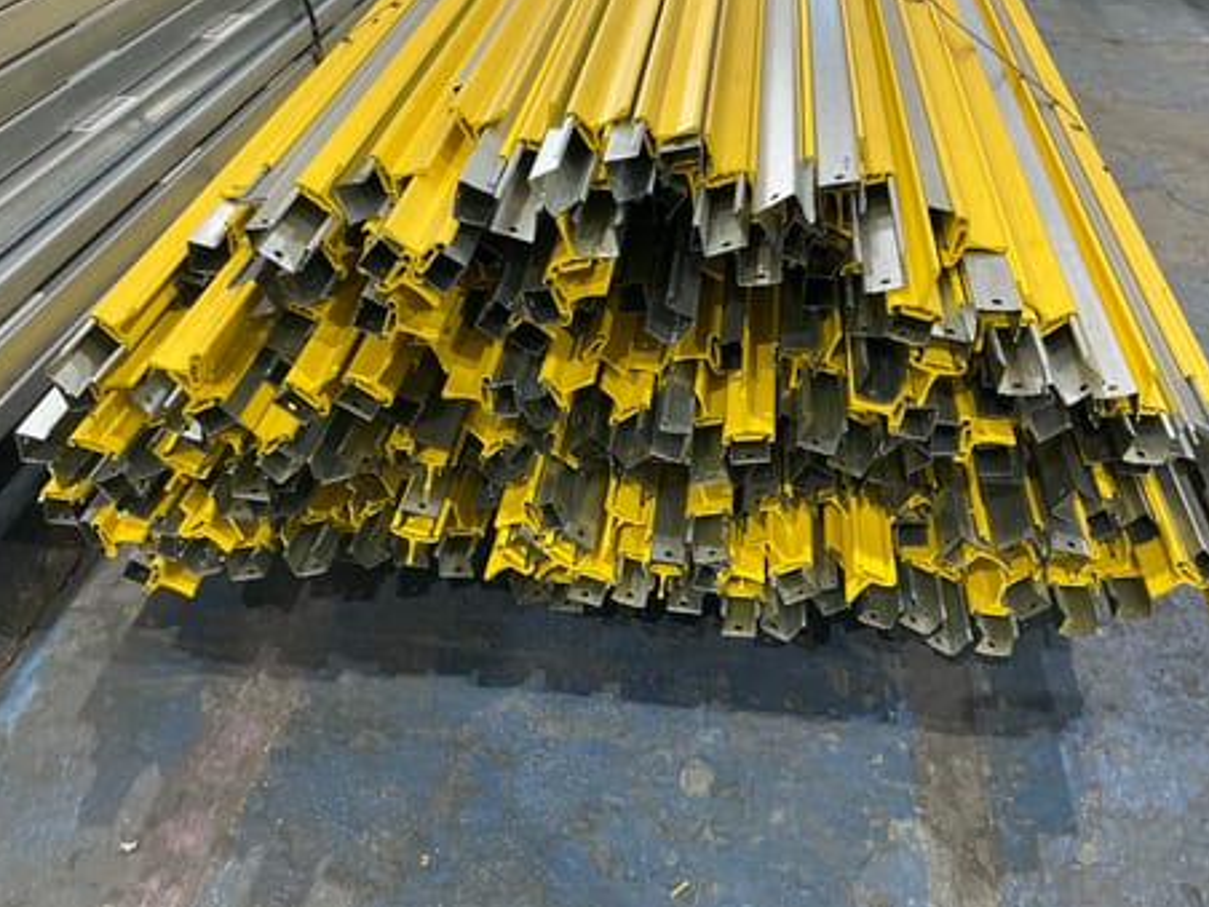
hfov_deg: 58.3
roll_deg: -4.5
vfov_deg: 45.4
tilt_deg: -38.2
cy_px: 443
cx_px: 658
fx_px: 1083
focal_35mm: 31
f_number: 1.8
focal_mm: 3
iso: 160
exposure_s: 1/50
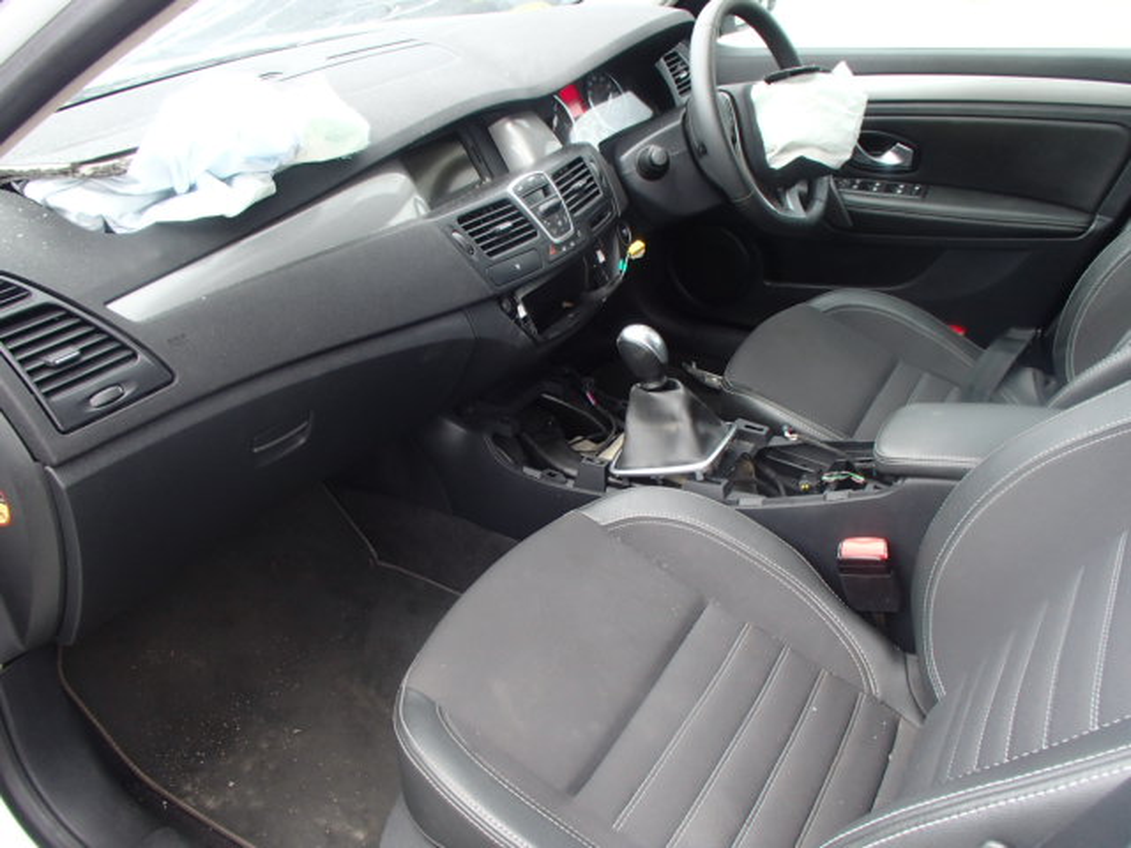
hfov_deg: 63.4
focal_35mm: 28
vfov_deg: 49.7
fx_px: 915
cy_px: 424
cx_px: 566
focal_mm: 5
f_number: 3.9
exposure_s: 1/60
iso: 100
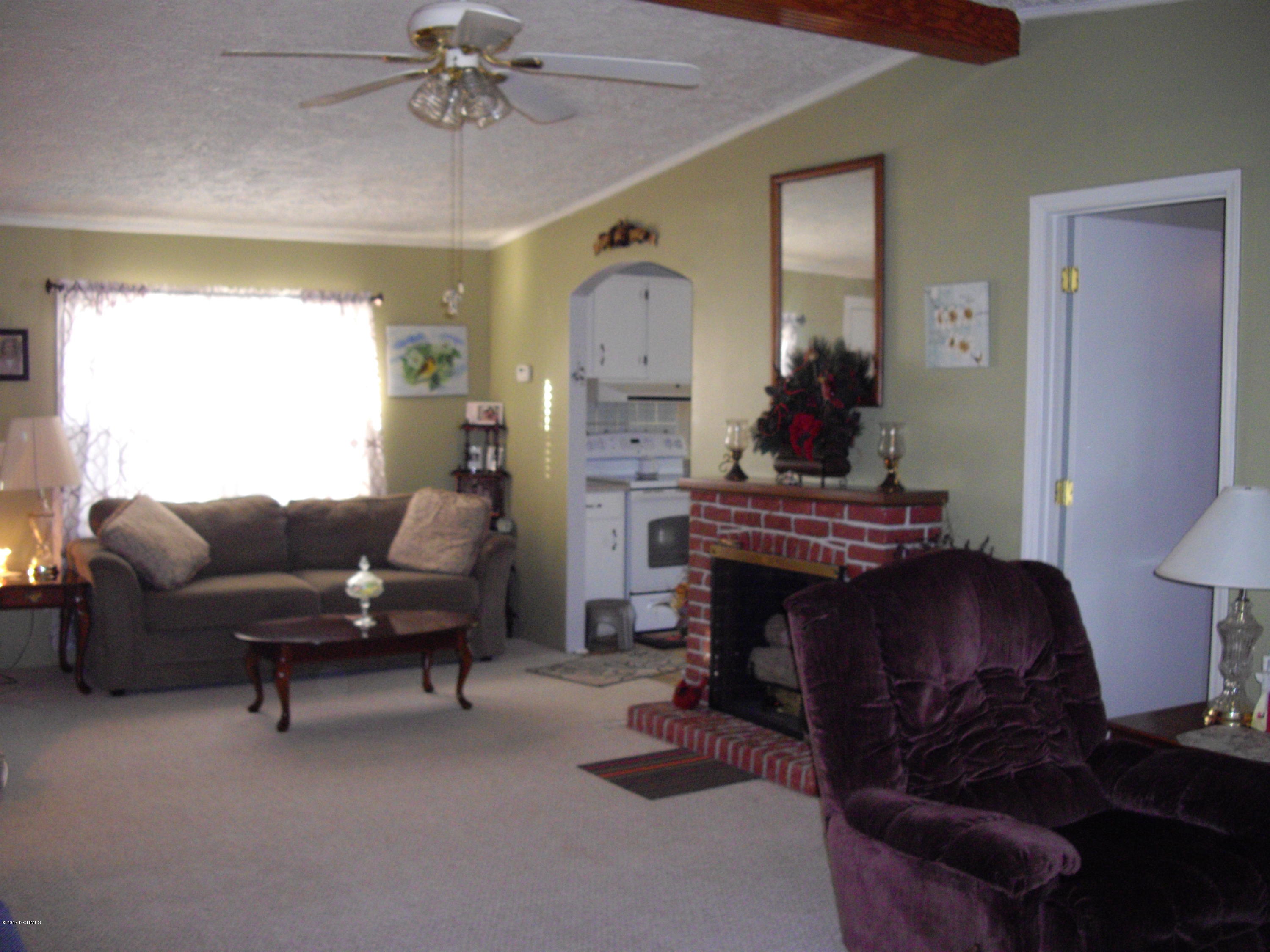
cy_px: 476
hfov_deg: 49.0
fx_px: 1394
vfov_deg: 37.7
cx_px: 635
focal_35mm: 38
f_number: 2.8
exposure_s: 1/40
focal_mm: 7.9
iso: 400
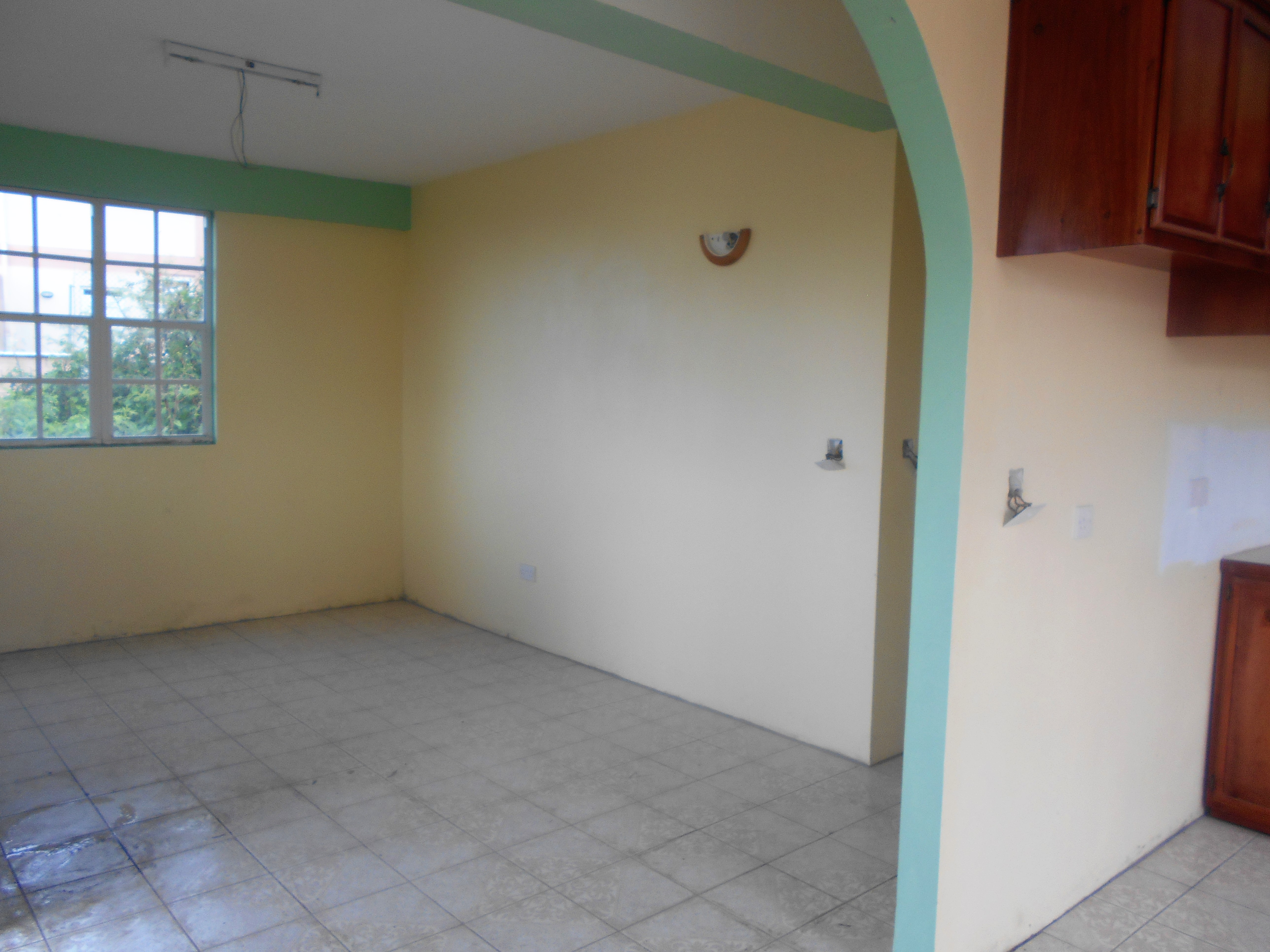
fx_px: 954
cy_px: 476
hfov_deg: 67.3
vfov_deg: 53.1
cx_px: 635
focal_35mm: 26
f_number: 3.2
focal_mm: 4.6
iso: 80
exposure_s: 1/30
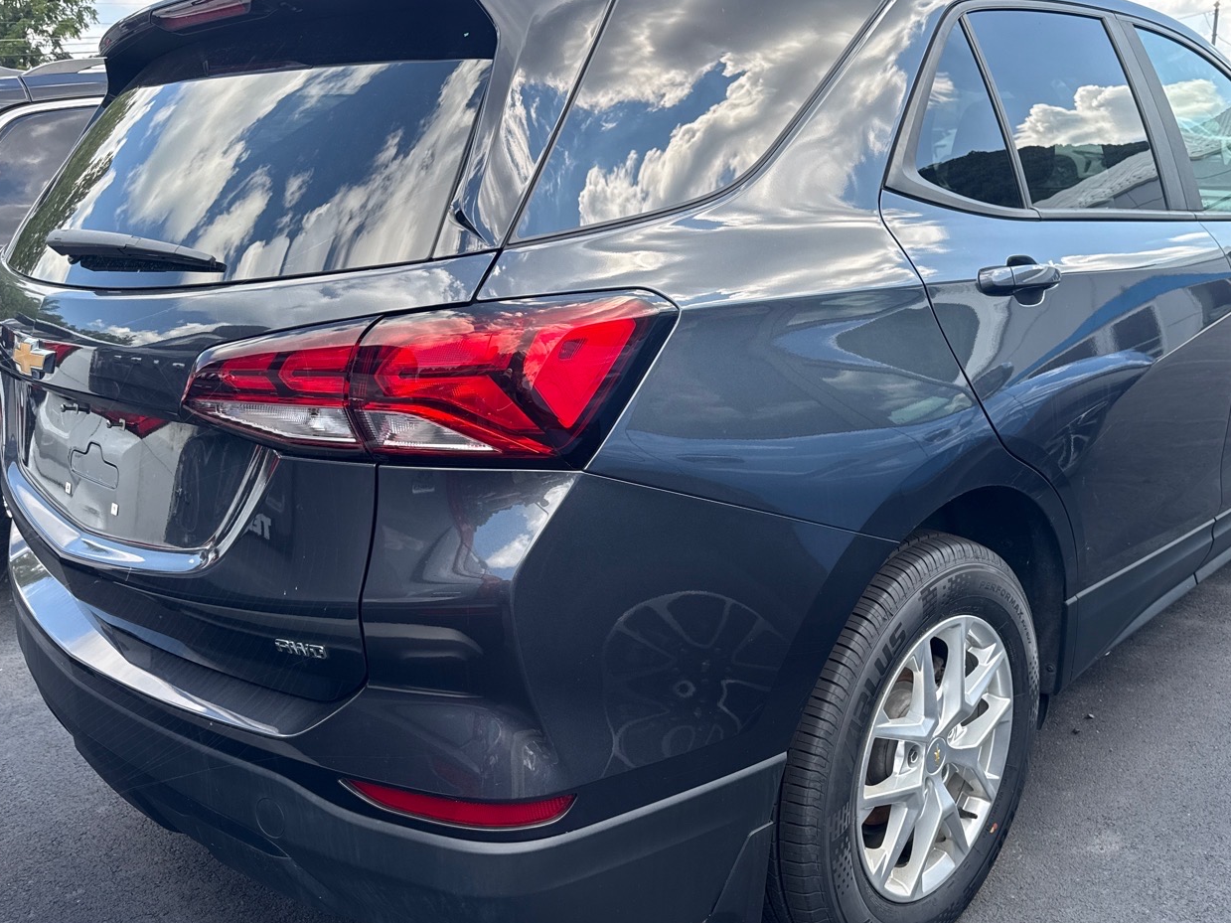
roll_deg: +0.3
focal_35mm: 31
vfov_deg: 45.4
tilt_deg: -16.2
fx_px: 1102
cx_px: 732
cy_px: 469
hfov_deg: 57.9
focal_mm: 6.76
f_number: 1.78
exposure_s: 1/715
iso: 80
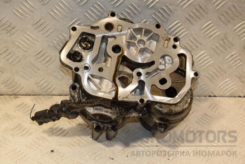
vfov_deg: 20.2
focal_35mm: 68
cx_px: 122
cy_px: 82
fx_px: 459
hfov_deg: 29.9
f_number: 7.1
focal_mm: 45
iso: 800
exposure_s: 1/160
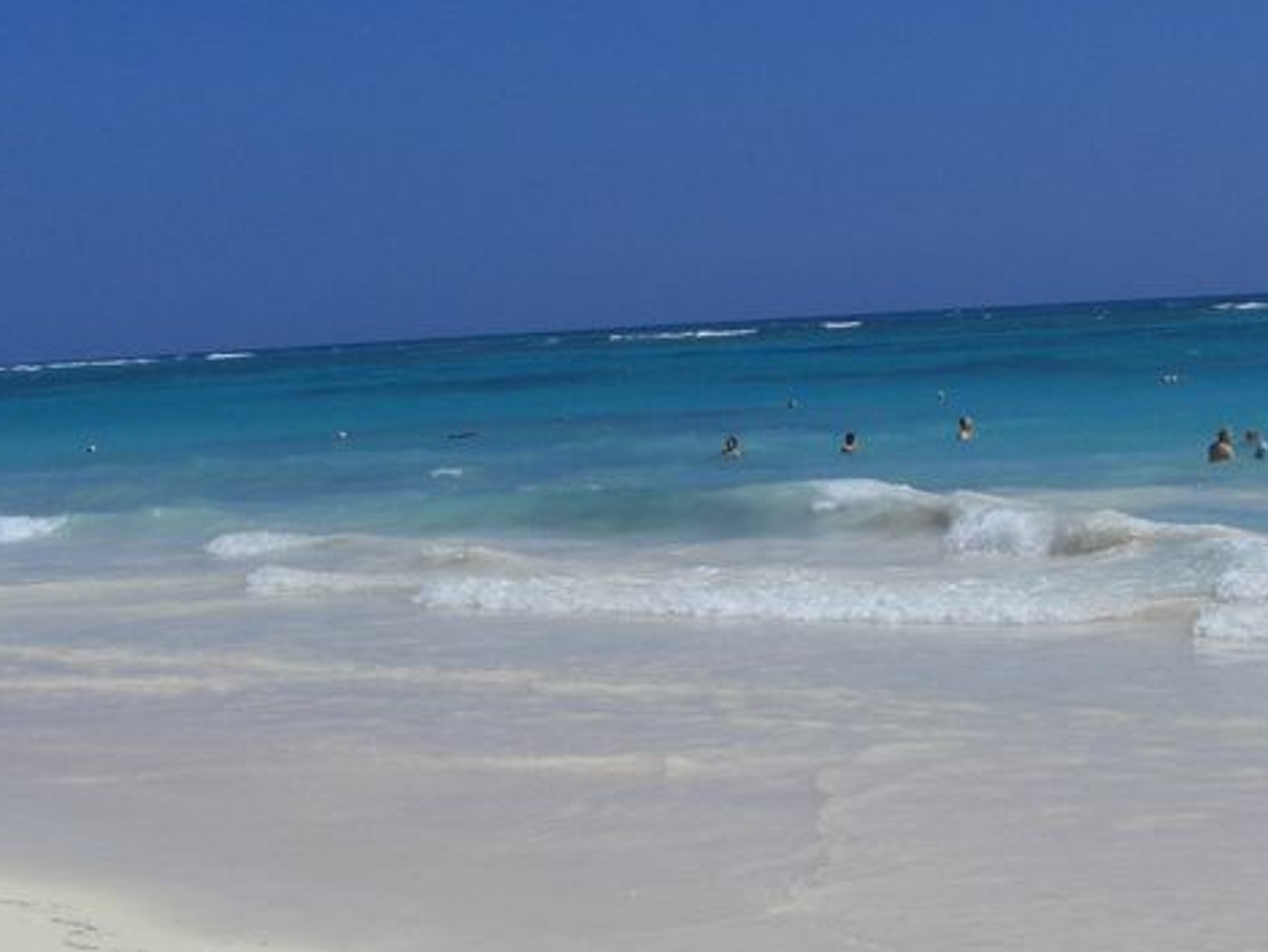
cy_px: 452
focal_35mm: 83
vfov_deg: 17.8
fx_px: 3041
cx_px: 679
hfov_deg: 23.5
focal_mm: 6.2
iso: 64
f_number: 8
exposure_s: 1/400
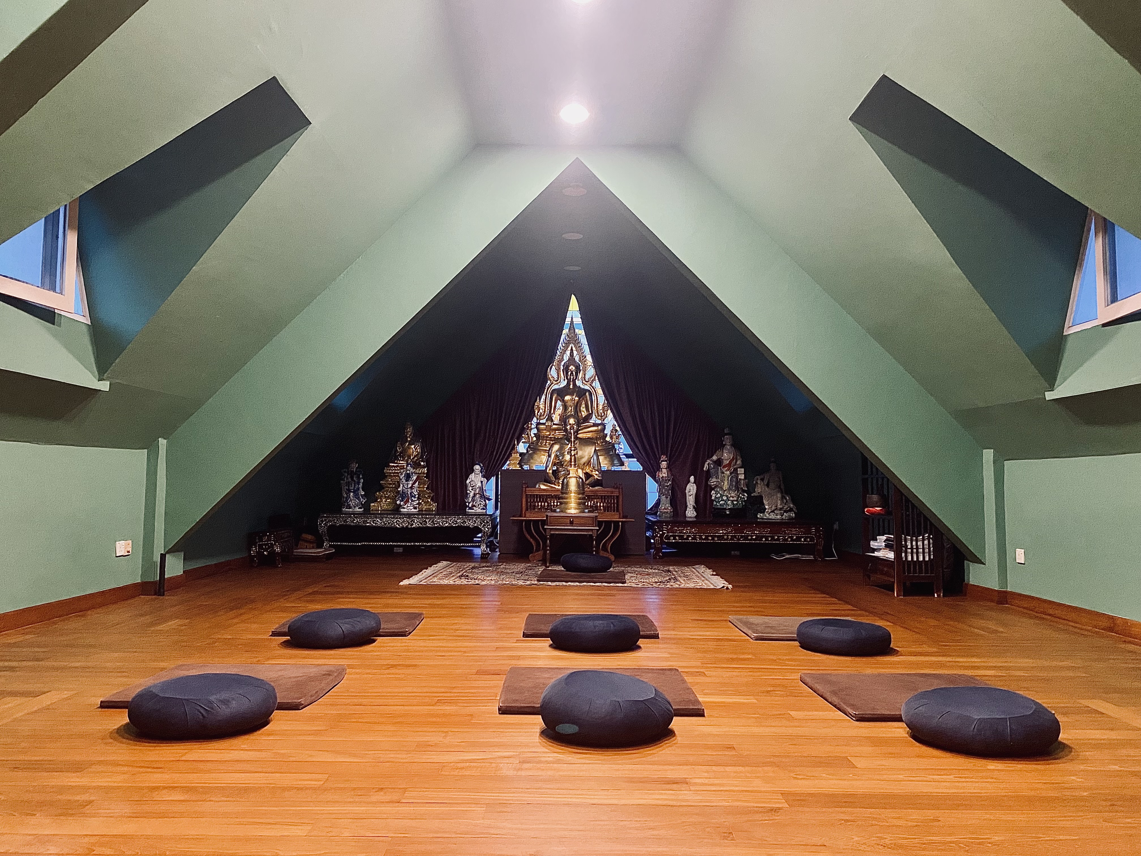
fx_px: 857
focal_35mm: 26
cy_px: 428
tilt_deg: +3.3
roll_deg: -0.4
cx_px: 570
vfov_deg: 53.1
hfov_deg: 67.3
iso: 640
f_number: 1.8
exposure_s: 1/40
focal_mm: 4.25
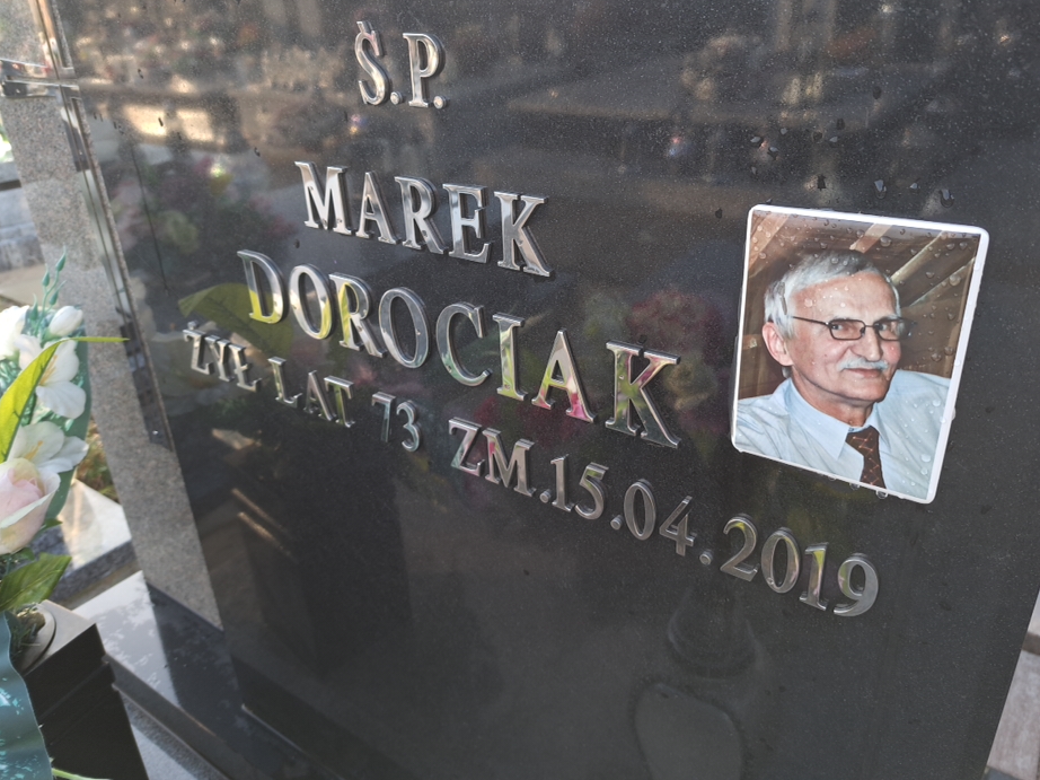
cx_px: 535
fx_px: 751
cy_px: 378
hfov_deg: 69.4
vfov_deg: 54.8
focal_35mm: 25
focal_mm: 5.23
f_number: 1.8
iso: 50
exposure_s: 1/50
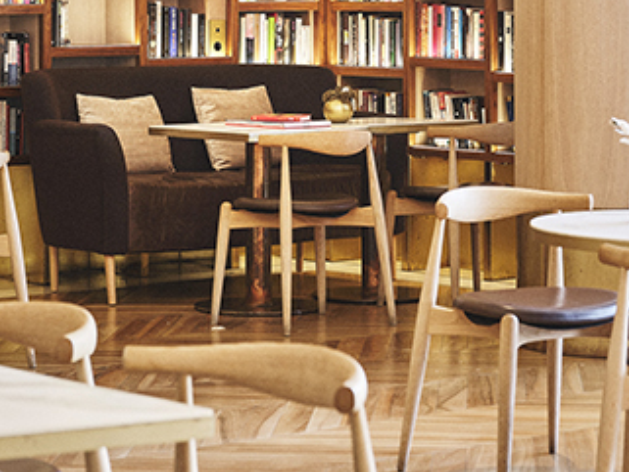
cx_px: 178
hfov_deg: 13.4
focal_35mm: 147
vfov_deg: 10.0
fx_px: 2672
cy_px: -2
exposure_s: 1/1.59
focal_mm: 75
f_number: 5.6
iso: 100
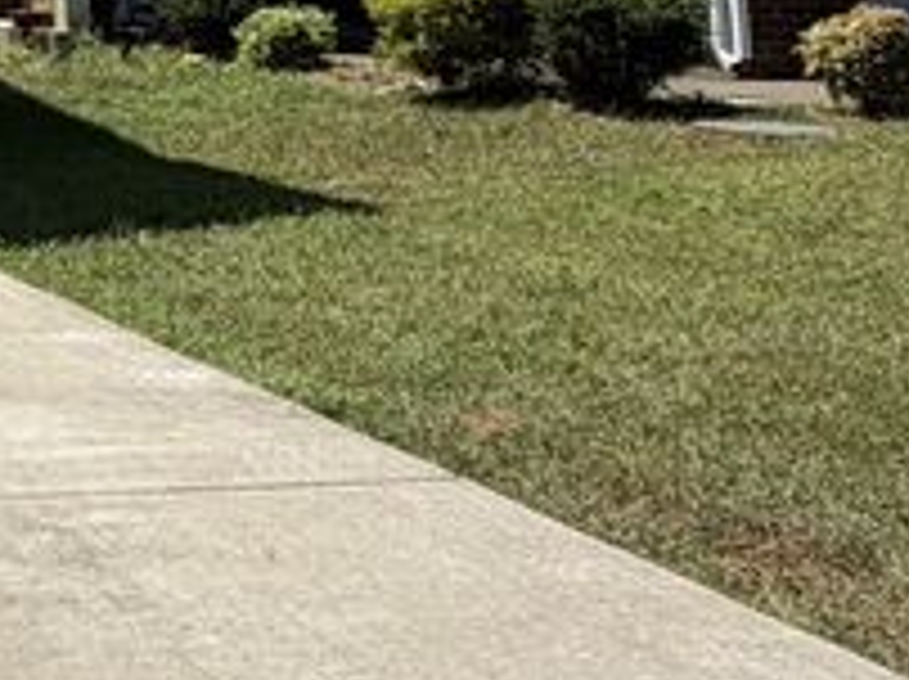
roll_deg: +0.3
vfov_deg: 18.7
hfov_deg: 20.9
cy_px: -275
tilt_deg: +4.9
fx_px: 1862
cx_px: -626
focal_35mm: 71
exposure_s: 1/901
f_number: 2.2
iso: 20
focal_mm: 2.22
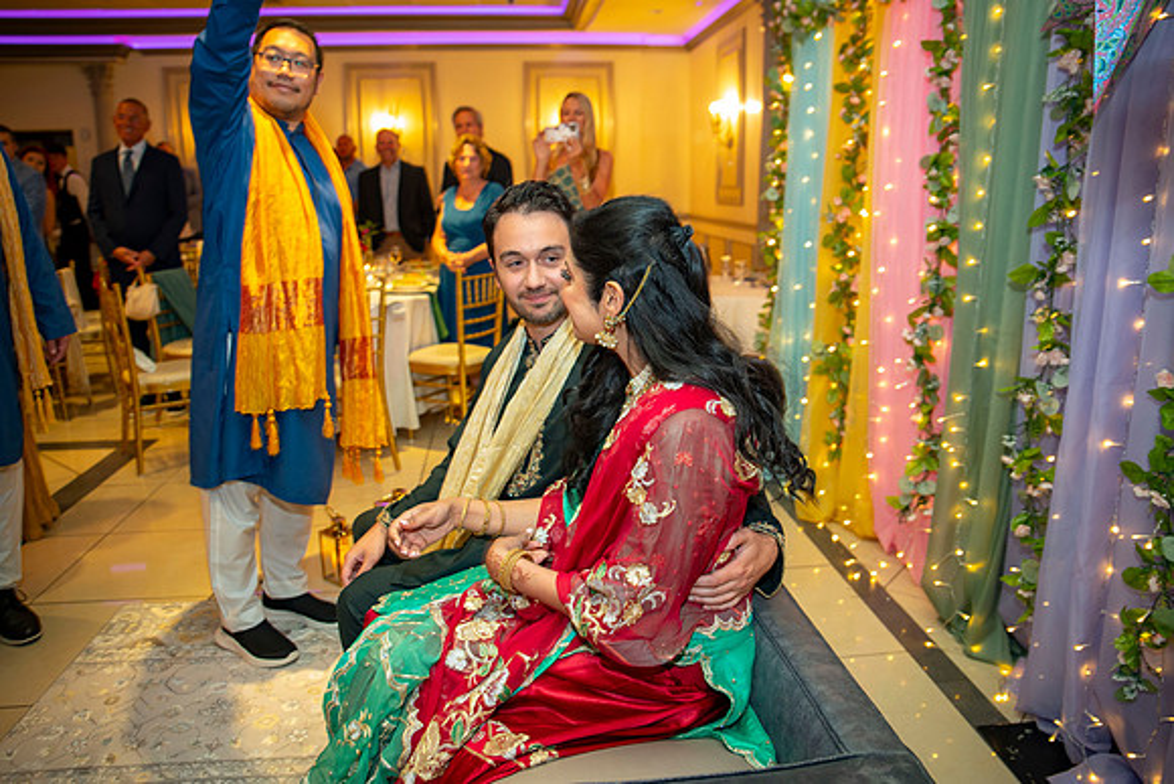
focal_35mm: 26
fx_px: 851
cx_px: 593
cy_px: 383
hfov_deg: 69.2
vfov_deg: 49.4
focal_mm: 24
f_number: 2.8
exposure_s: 1/60
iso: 1000
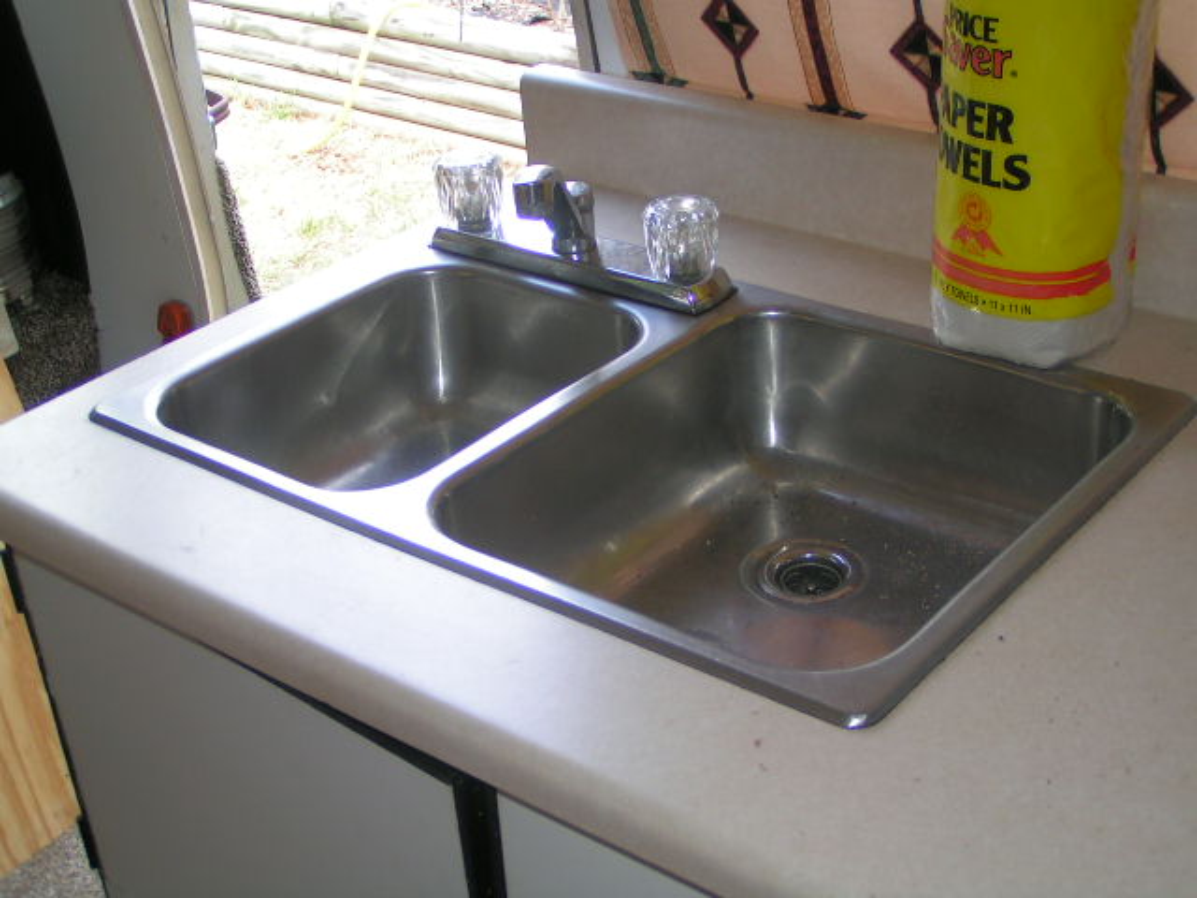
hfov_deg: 38.9
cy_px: 449
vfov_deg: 29.7
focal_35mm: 49
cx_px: 598
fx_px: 1694
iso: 50
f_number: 2.8
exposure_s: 1/50
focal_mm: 7.6
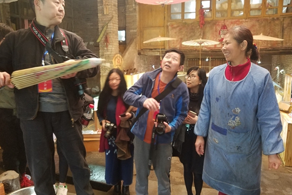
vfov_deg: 46.3
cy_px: 87
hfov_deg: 65.5
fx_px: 227
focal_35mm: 28
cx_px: 149
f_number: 1.7
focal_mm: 4.2
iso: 200
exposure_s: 1/12
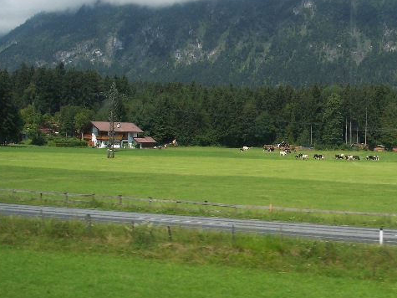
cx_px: 309
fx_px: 734
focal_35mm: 64
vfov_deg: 22.9
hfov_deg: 29.7
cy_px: 132
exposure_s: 1/350
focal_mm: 8
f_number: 4.8
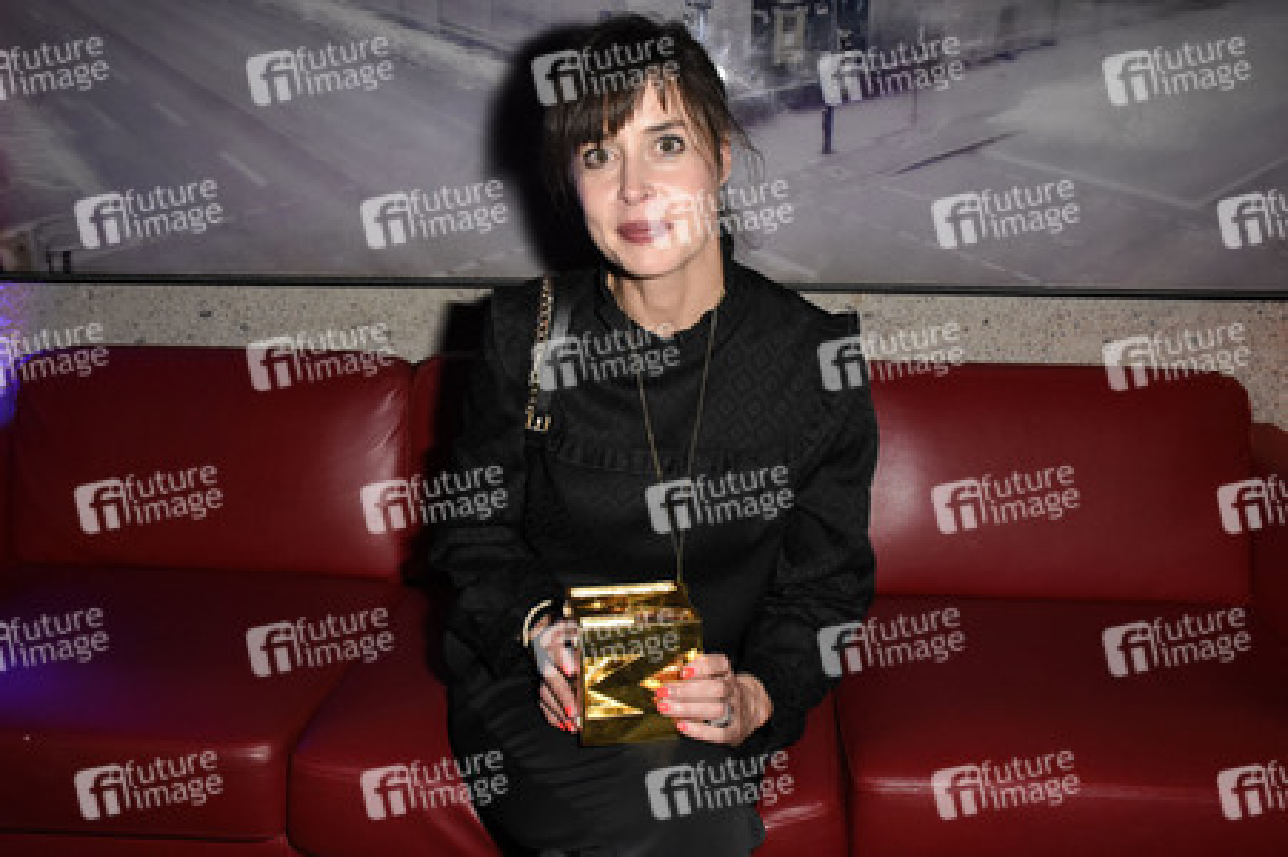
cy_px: 428
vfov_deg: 38.3
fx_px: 1233
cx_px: 644
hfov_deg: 55.1
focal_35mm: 34
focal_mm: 23
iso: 3200
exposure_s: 1/125
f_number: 6.3
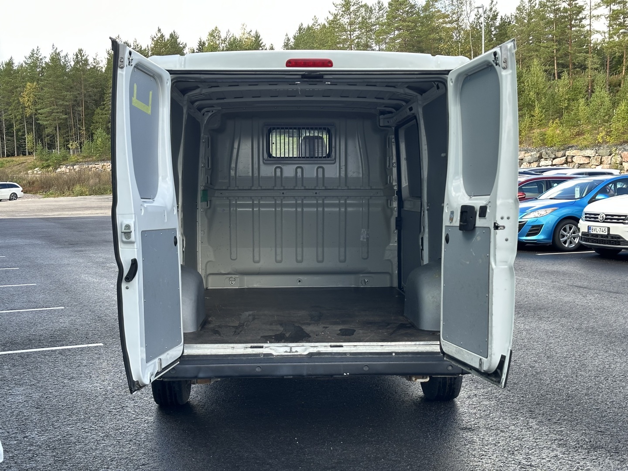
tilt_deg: -4.2
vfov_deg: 30.3
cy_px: 236
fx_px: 871
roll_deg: +1.8
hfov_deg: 39.7
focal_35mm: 48
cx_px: 314
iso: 64
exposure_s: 1/233
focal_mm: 6.86
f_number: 1.78
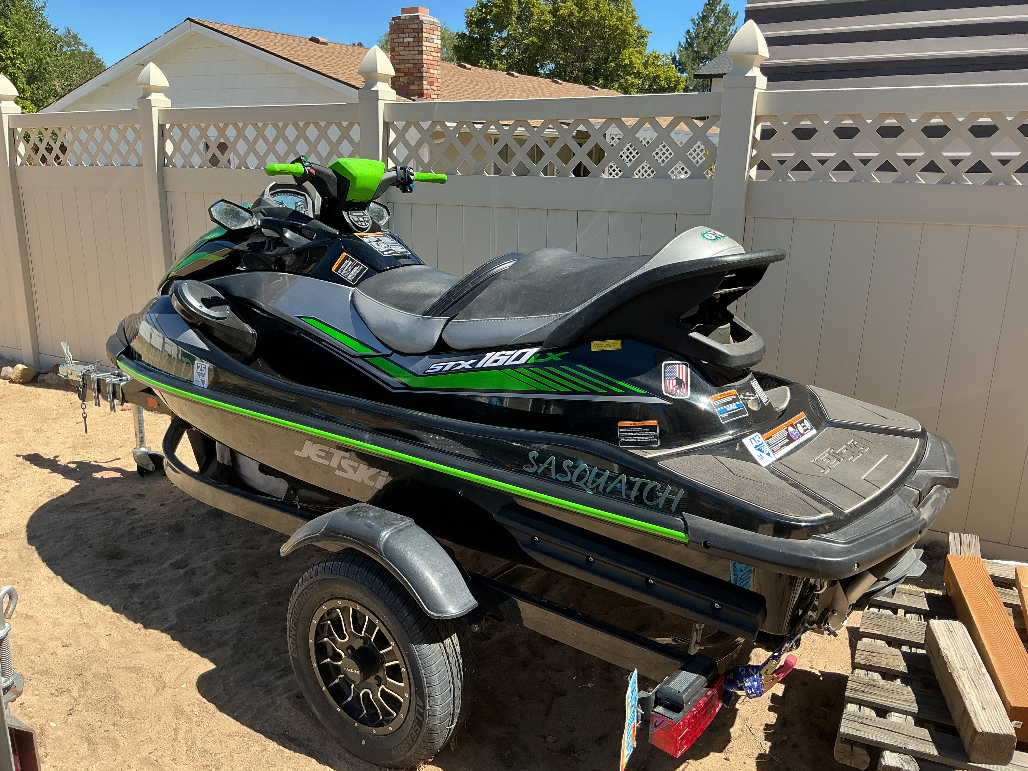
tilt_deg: -16.1
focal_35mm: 29
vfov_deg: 48.2
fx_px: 861
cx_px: 514
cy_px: 386
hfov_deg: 61.7
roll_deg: -1.5
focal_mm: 3
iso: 25
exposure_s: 1/613
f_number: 1.8
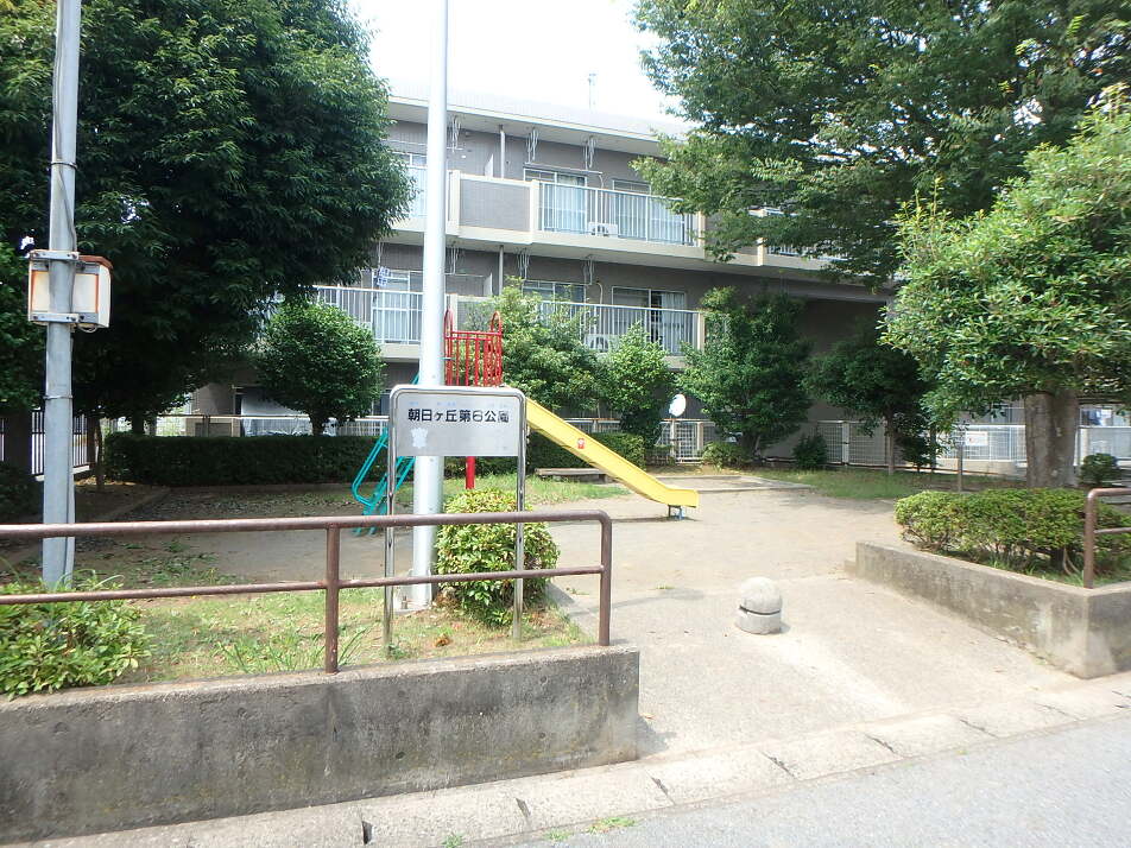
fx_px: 686
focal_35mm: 21
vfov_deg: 63.4
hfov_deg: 79.0
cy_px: 424
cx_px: 566
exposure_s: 1/320
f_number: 3.5
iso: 125
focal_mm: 3.7
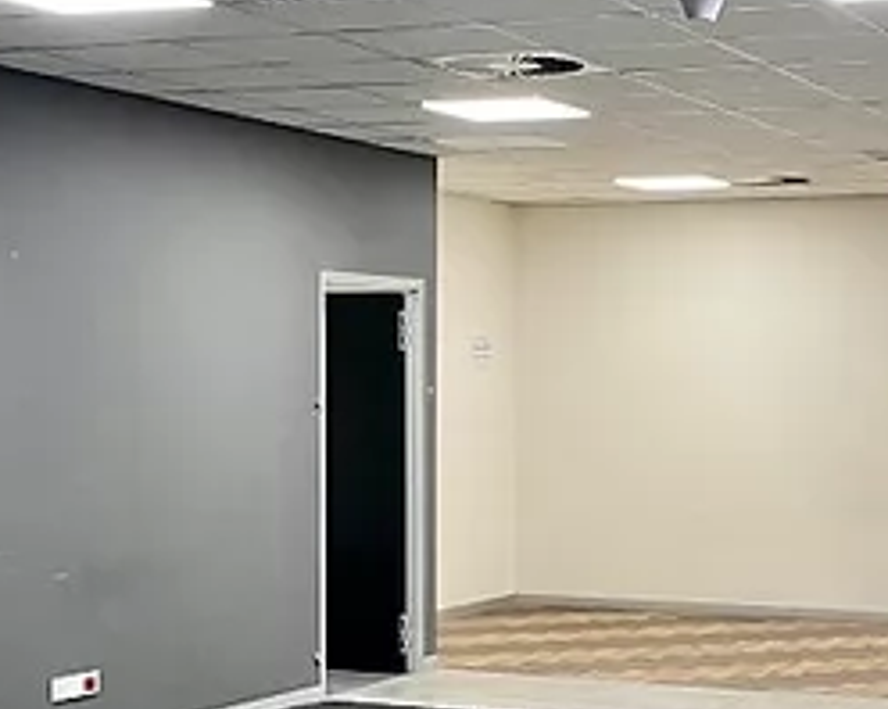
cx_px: 619
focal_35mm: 82
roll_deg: -0.4
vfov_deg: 18.6
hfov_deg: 23.2
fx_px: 2153
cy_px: 505
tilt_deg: -3.6
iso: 125
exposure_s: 1/50
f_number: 1.8
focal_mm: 4.25
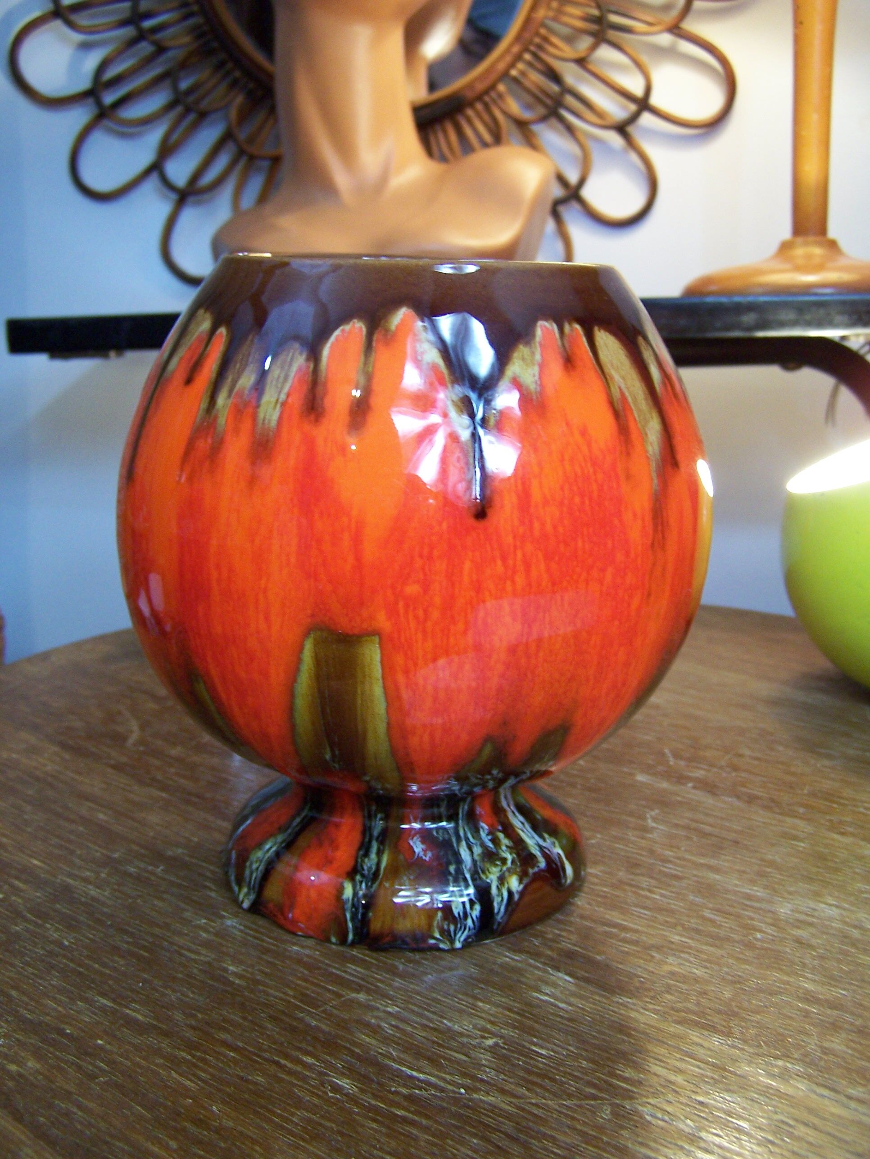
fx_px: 1273
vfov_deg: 49.0
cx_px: 435
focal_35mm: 38
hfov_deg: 37.7
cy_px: 580
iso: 140
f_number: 2.8
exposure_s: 1/30
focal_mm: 6.3
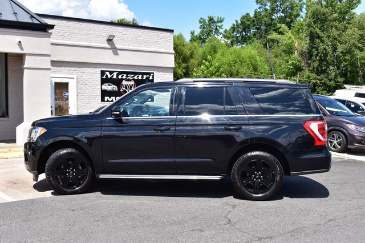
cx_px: 182
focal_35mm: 45
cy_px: 122
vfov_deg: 29.8
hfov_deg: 43.6
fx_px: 456
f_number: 11
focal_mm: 30
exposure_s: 1/400
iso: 400
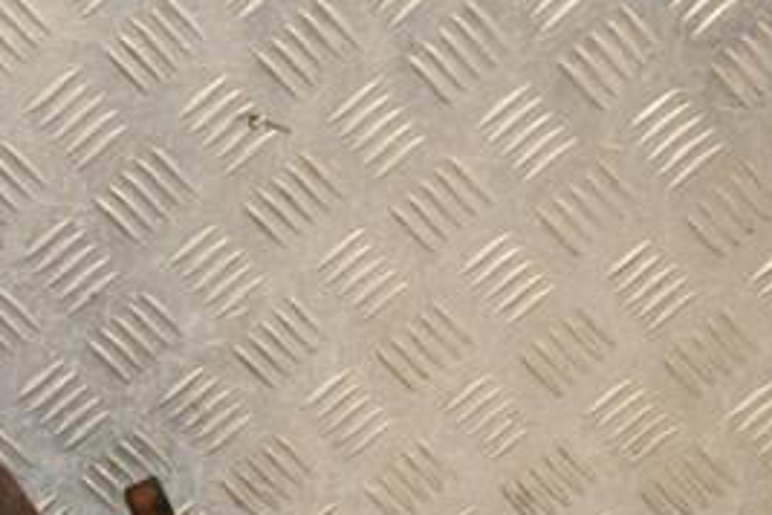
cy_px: 573
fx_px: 2895
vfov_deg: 10.0
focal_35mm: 135
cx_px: 145
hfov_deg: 15.1
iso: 800
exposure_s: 1/200
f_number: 5.6
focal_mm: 40
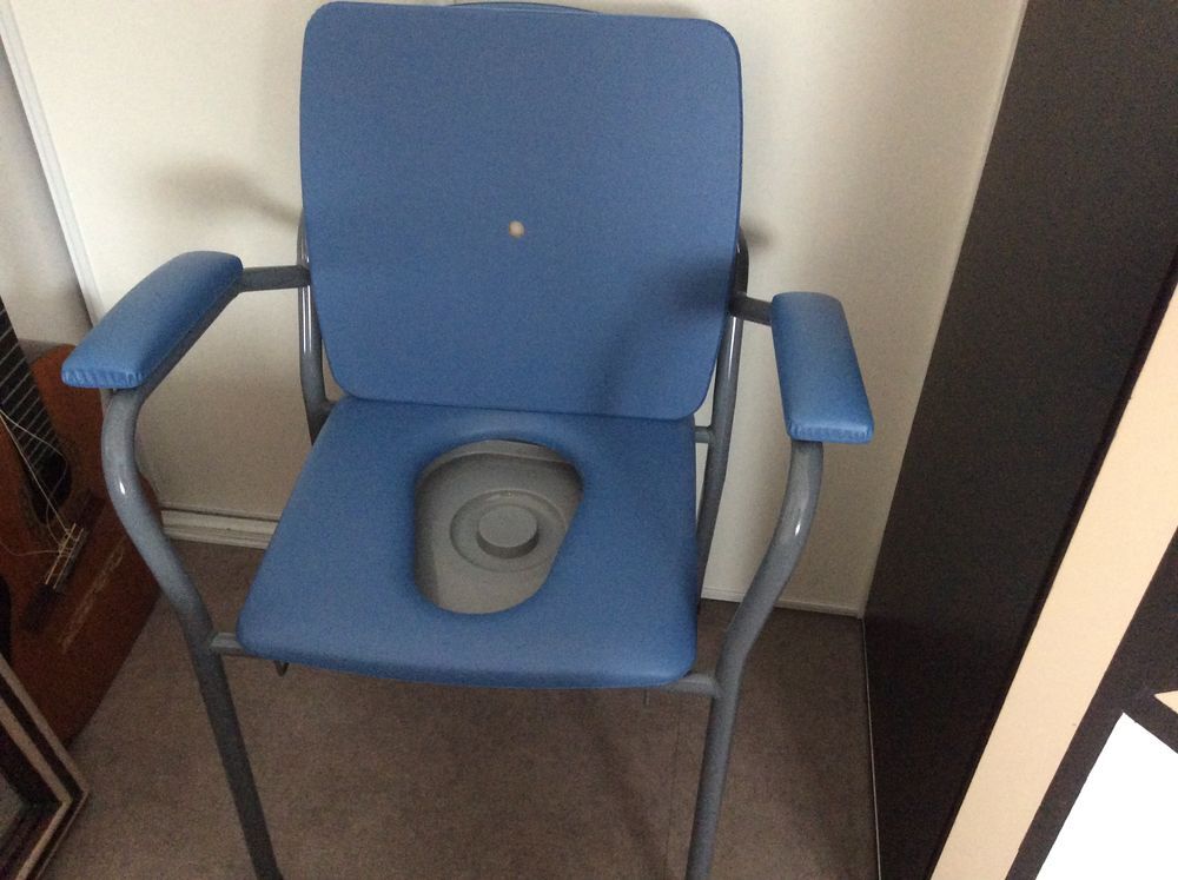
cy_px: 440
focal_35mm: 32
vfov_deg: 44.1
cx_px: 589
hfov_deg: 56.9
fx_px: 1087
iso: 320
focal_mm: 3.3
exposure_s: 1/20
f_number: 2.4
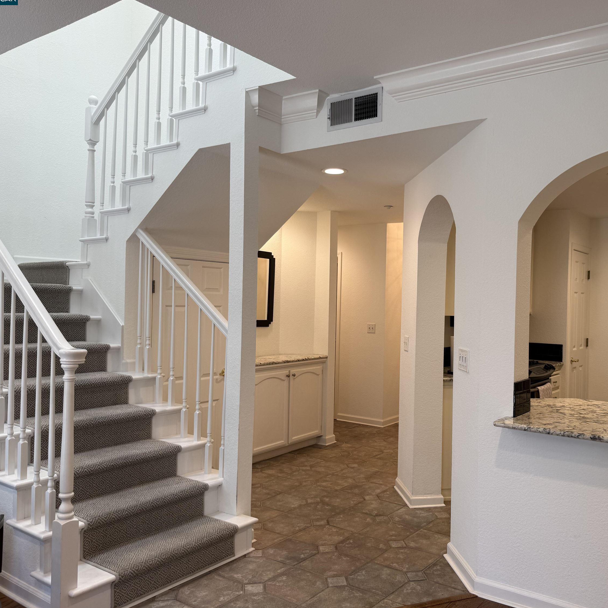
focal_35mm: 29
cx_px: 379
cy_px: 303
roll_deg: -1.2
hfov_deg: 55.0
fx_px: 576
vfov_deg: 55.6
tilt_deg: -0.1
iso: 50
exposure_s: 1/120
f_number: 1.78
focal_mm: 6.76
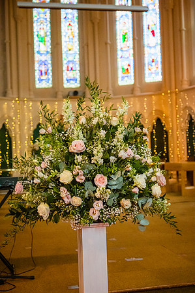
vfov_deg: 39.6
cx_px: 98
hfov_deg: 26.9
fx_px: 407
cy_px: 146
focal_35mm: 50
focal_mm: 50
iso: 16000
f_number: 4
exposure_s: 1/2500
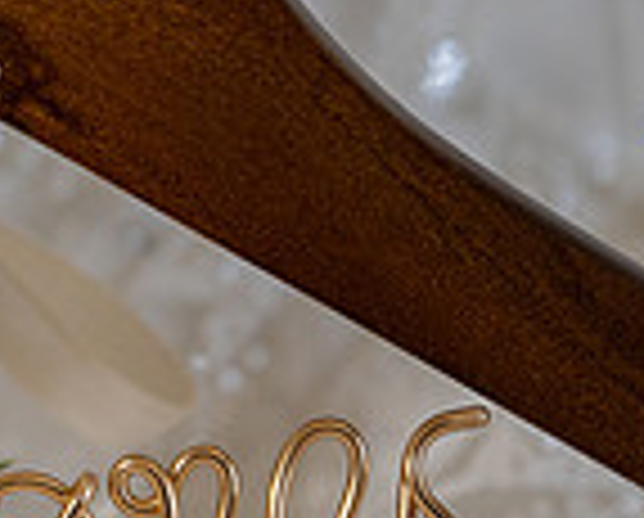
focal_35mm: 266
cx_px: -473
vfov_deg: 5.8
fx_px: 5080
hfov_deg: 7.1
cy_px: 128
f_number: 3.2
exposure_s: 1/200
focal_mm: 70
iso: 800
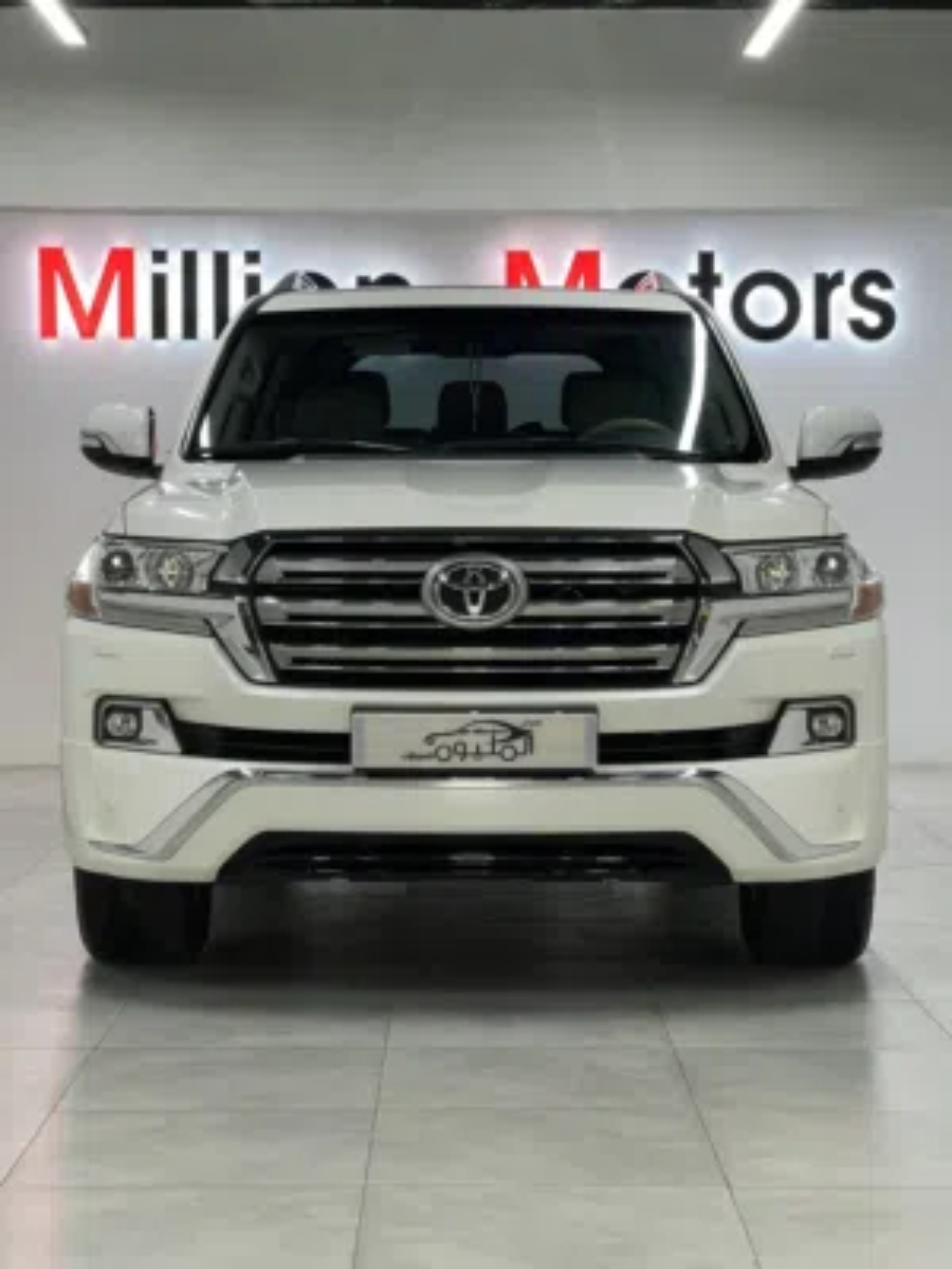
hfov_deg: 19.1
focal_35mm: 77
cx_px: 476
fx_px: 2824
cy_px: 634
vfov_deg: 25.3
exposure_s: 1/50
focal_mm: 9
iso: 320
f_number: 2.8
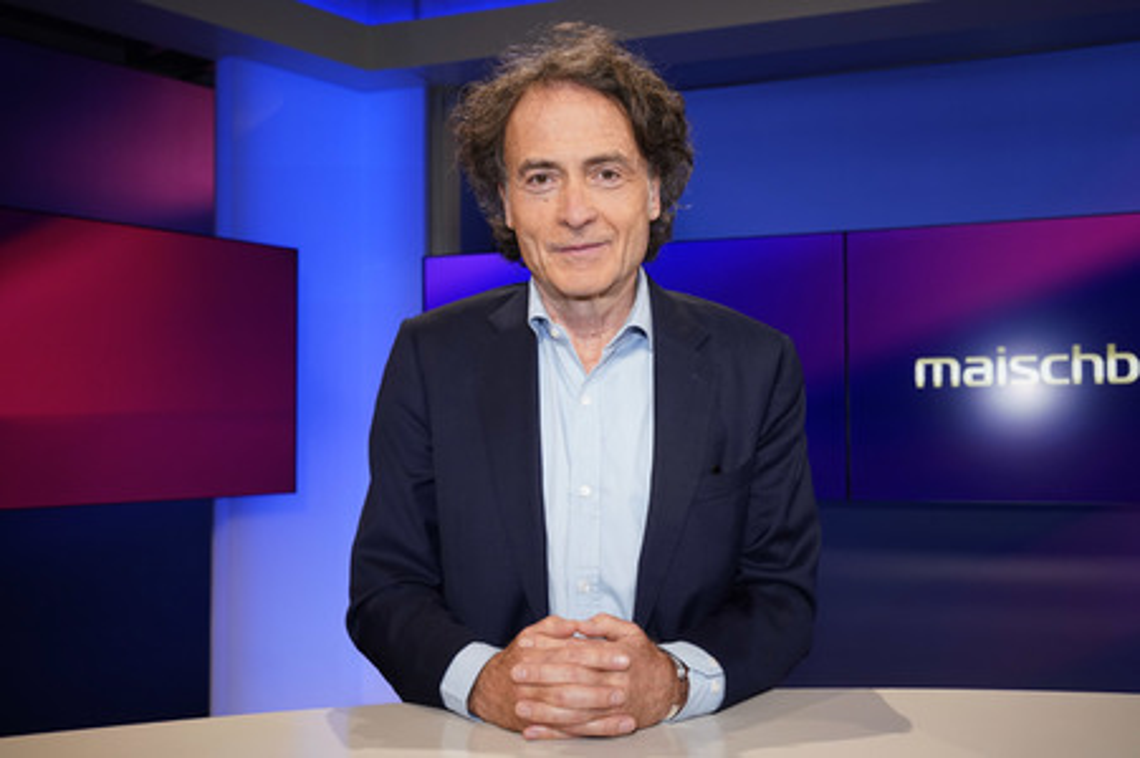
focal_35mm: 32
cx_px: 570
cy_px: 379
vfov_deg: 41.1
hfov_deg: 58.8
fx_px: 1013
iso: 2000
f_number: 5
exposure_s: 1/125
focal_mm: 32
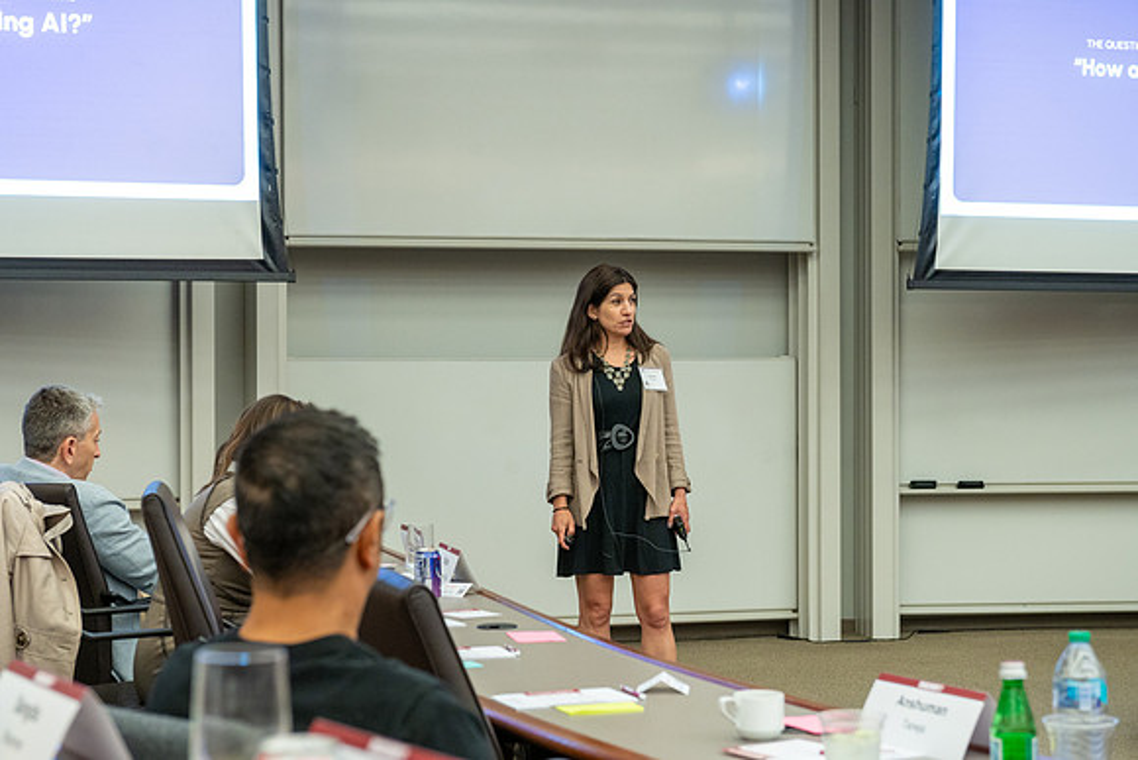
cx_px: 569
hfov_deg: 28.8
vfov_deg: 19.4
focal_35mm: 70
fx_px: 2218
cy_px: 380
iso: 1600
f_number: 5.6
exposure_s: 1/60
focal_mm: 70
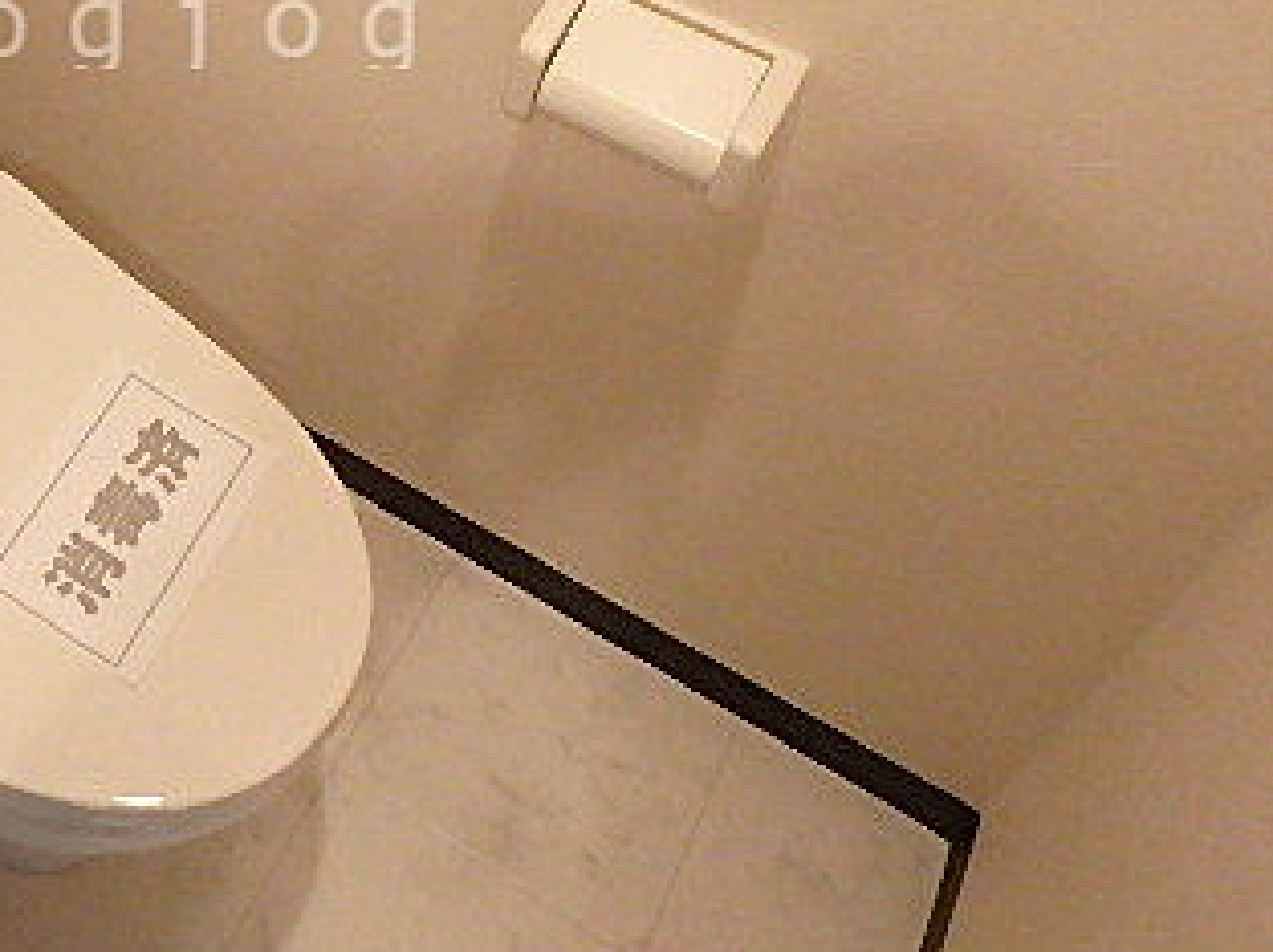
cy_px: 20
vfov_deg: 31.3
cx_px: 159
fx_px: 1580
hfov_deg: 40.9
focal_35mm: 43
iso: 800
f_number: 3.5
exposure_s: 1/30
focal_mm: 3.7
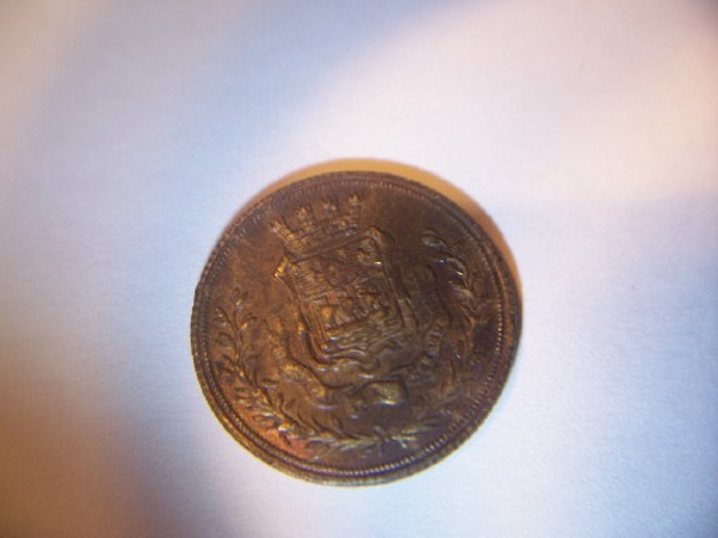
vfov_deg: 41.8
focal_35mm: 34
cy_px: 269
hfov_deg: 54.0
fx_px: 705
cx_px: 359
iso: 160
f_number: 2.7
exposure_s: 1/15.9
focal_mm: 5.6
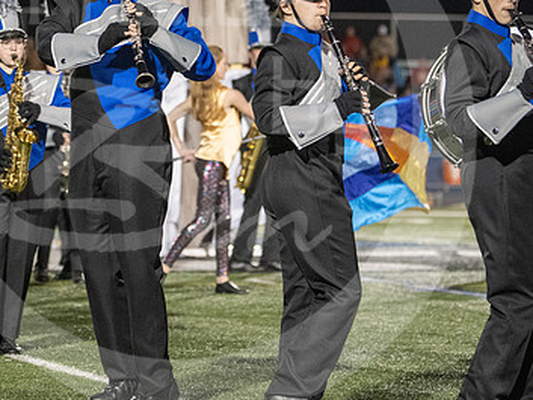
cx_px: 167
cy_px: 53
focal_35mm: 246
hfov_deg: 8.0
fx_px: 3789
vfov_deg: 6.0
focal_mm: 105
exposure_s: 1/500
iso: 4000
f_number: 2.8
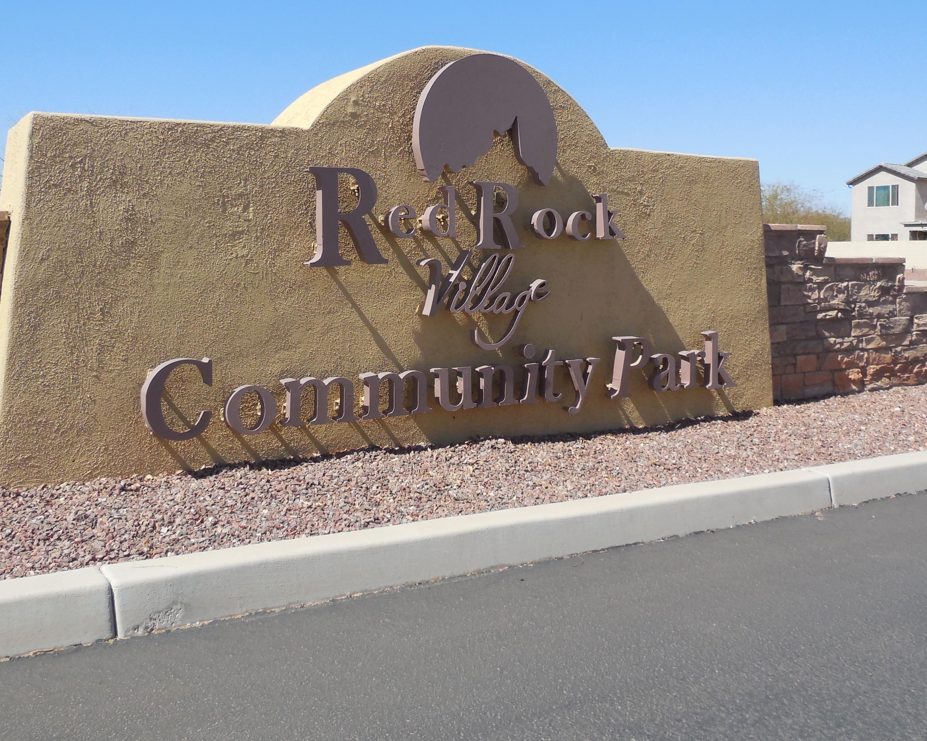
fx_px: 960
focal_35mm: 35
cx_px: 444
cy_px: 294
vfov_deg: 42.0
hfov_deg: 51.5
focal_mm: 4.5
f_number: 3.1
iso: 125
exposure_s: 1/1600
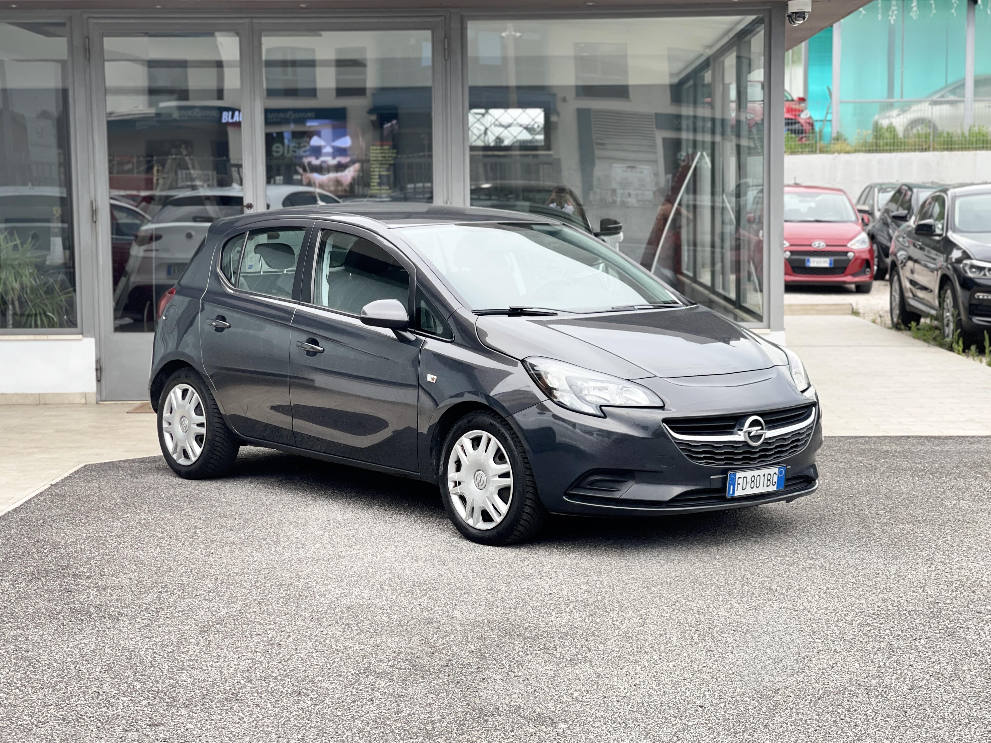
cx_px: 496
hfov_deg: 30.3
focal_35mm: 64
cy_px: 372
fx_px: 1832
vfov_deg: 22.9
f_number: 2.2
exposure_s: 1/121
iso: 32
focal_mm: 7.5
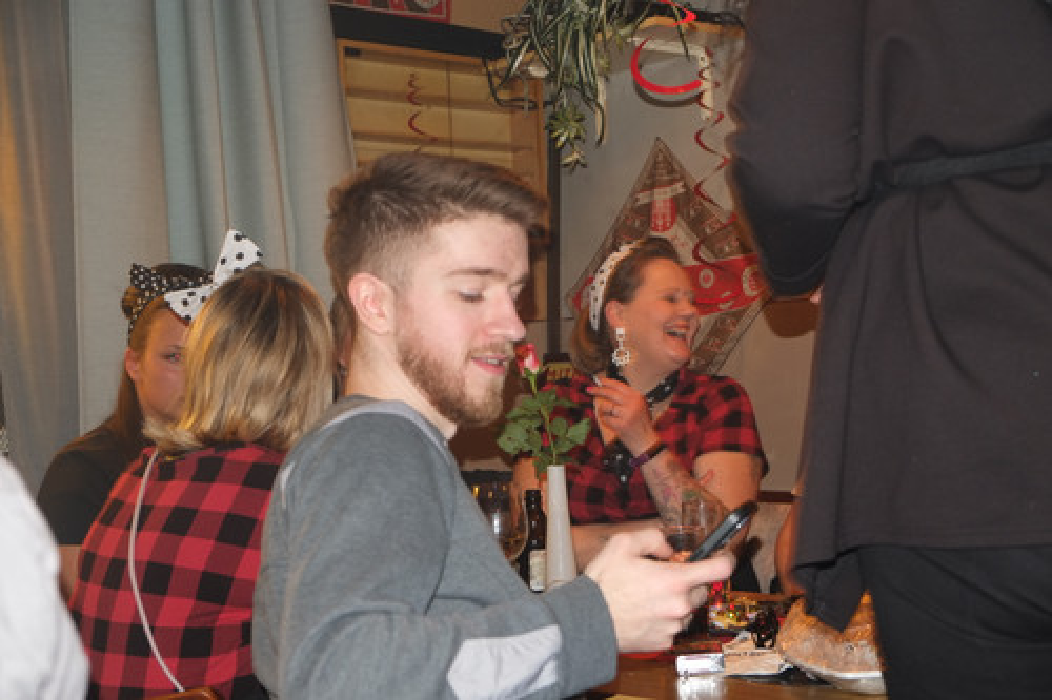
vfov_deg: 27.5
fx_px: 1431
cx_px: 526
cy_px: 350
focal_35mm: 49
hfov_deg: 40.4
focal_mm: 32.9
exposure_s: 1/15
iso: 800
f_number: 4.5
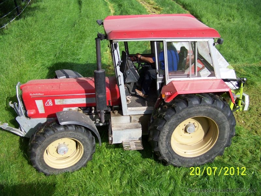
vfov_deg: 39.7
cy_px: 98
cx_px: 130
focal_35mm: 36
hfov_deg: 51.4
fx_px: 271
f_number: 2.8
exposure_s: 1/500
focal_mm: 5.85
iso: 64
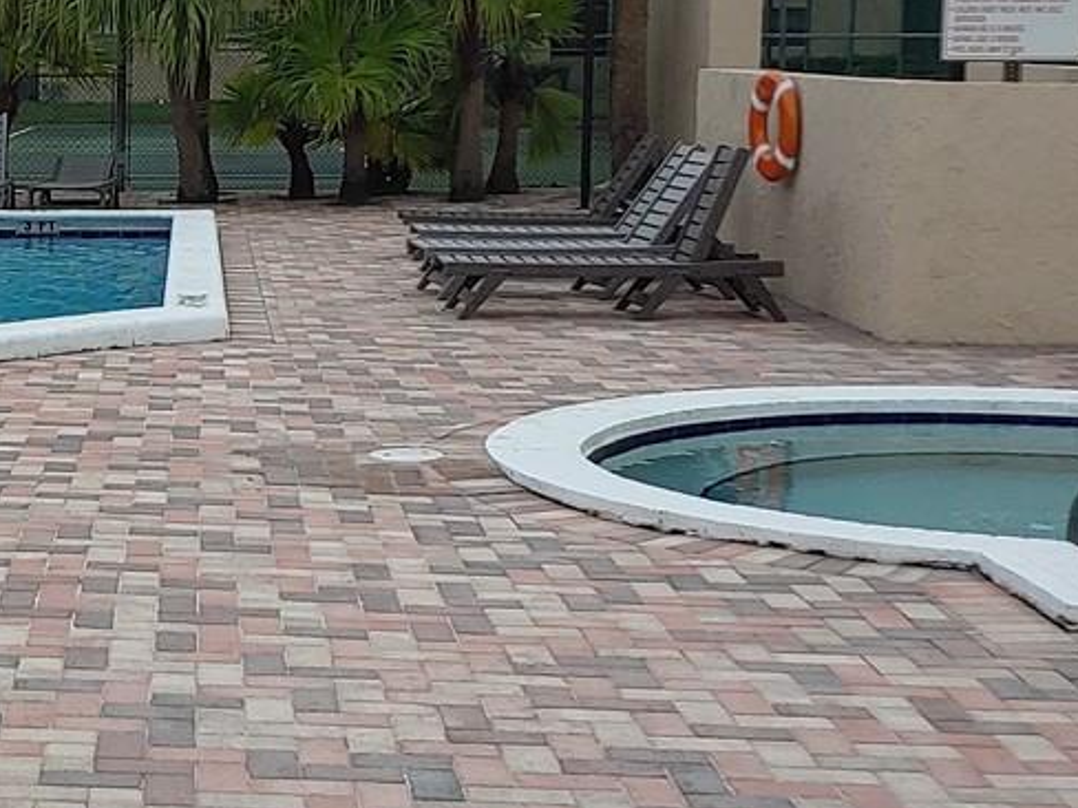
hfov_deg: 22.0
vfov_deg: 18.0
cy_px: 294
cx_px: -219
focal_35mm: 82
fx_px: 2554
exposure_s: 1/935
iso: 50
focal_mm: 4.23
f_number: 1.5
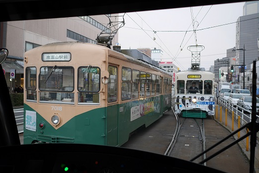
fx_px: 230
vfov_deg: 41.1
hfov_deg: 58.7
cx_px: 132
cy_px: 83
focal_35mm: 32
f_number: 2
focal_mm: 15
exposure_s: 1/160
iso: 200
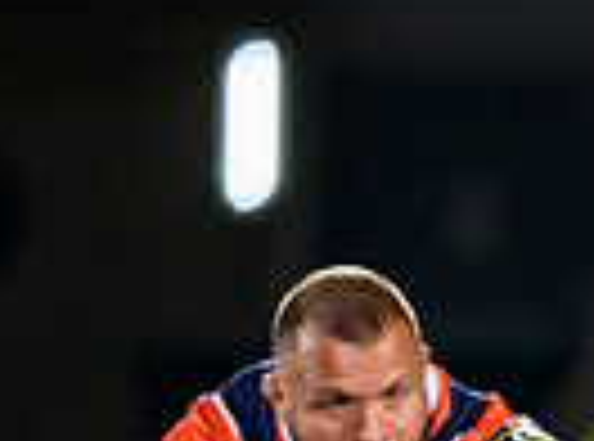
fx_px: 64663
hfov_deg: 0.5
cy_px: 801
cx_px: 1280
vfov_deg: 0.4
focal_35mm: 3782
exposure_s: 1/1250
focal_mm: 560
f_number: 4
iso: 8000
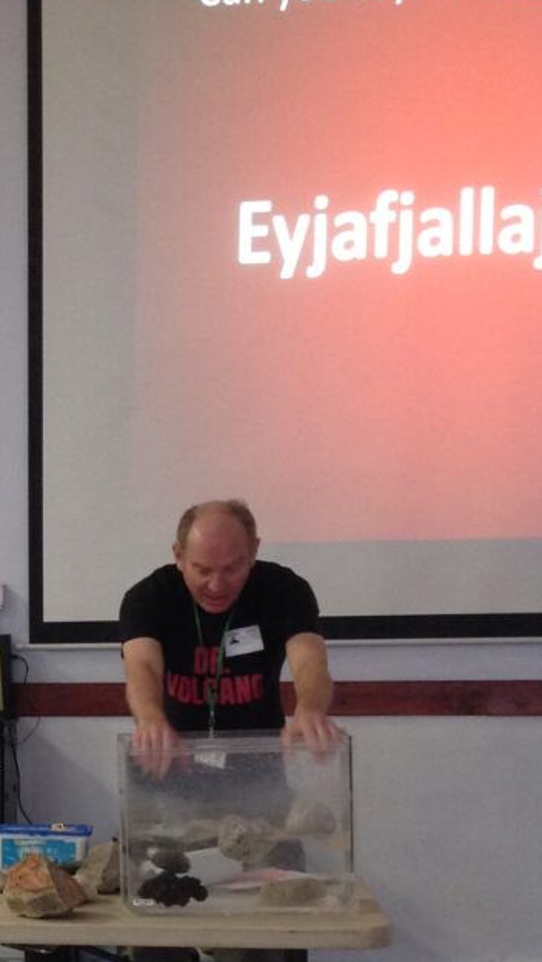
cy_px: 797
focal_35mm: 74
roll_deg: +1.1
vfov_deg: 27.9
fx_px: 1889
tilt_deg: -4.8
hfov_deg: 15.6
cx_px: -142
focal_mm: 4.28
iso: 200
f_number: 2.4
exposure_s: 1/15
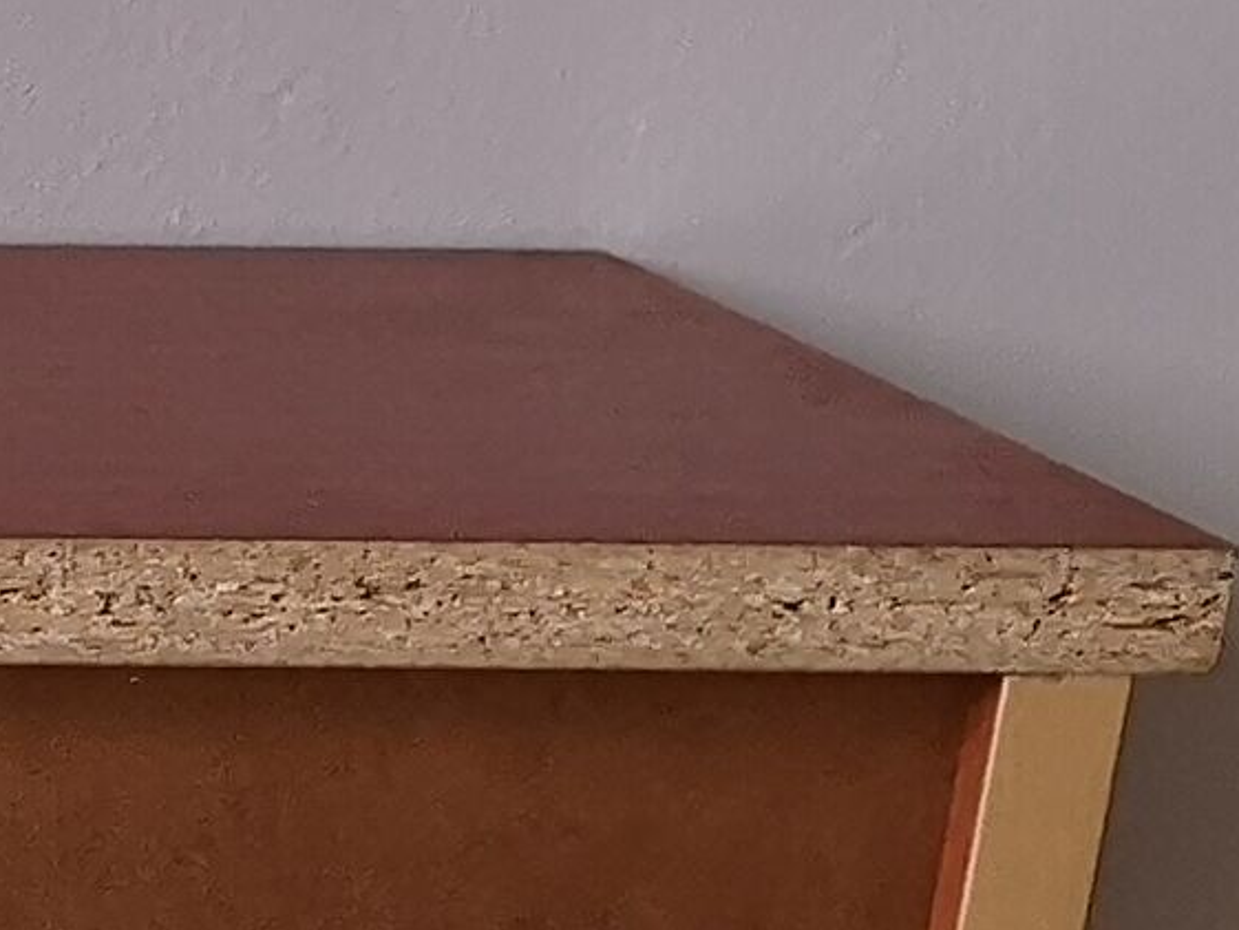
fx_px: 6838
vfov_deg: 7.5
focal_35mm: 191
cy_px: 1745
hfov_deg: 8.7
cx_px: -2414
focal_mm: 3.95
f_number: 1.8
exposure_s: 1/50
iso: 200
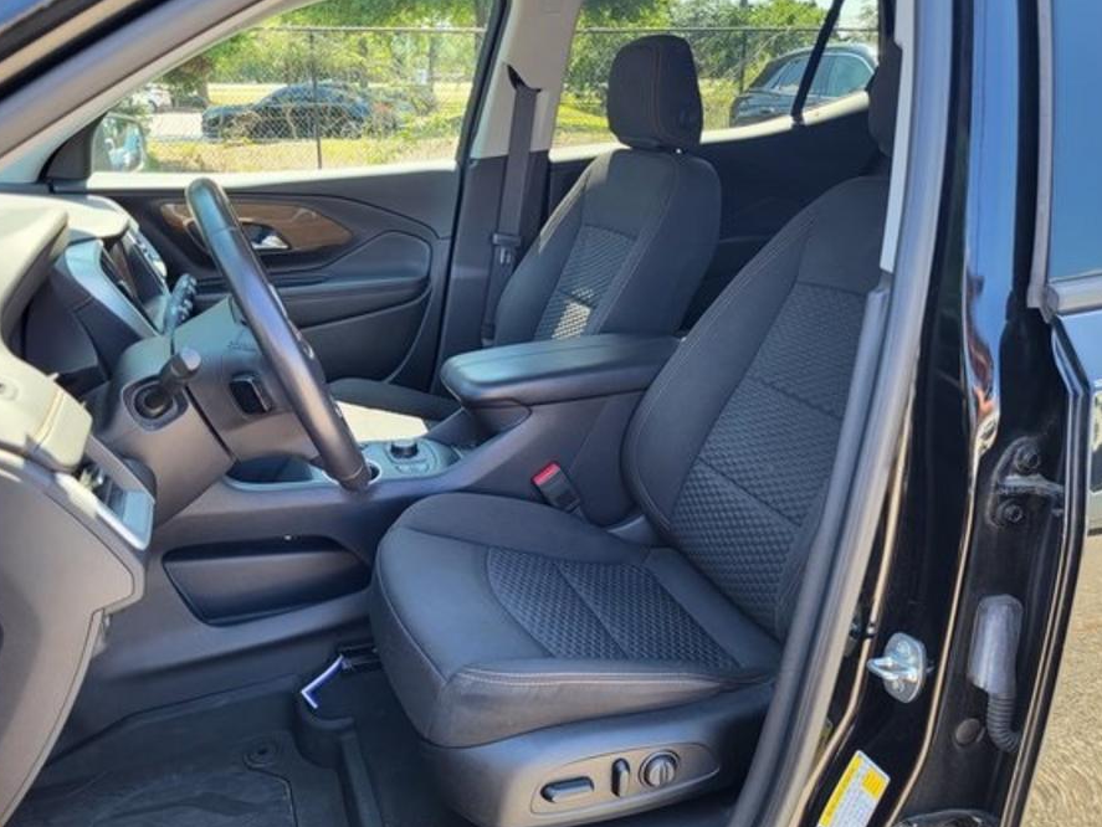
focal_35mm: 30
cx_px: 481
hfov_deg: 59.7
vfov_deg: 46.8
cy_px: 435
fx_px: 955
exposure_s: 1/120
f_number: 1.8
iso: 50
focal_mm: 5.4
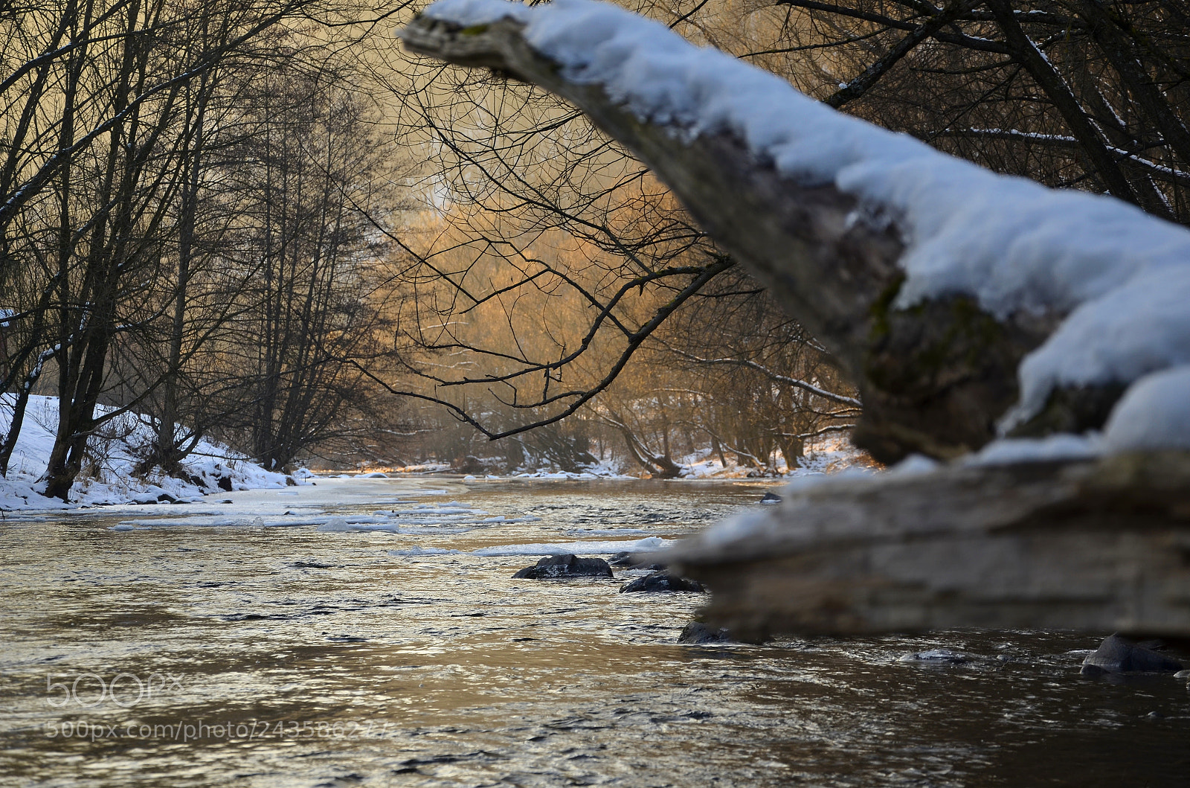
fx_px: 3067
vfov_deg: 14.6
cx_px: 595
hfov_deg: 22.0
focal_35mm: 93
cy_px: 394
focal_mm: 62
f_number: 6.3
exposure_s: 1/50
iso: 100
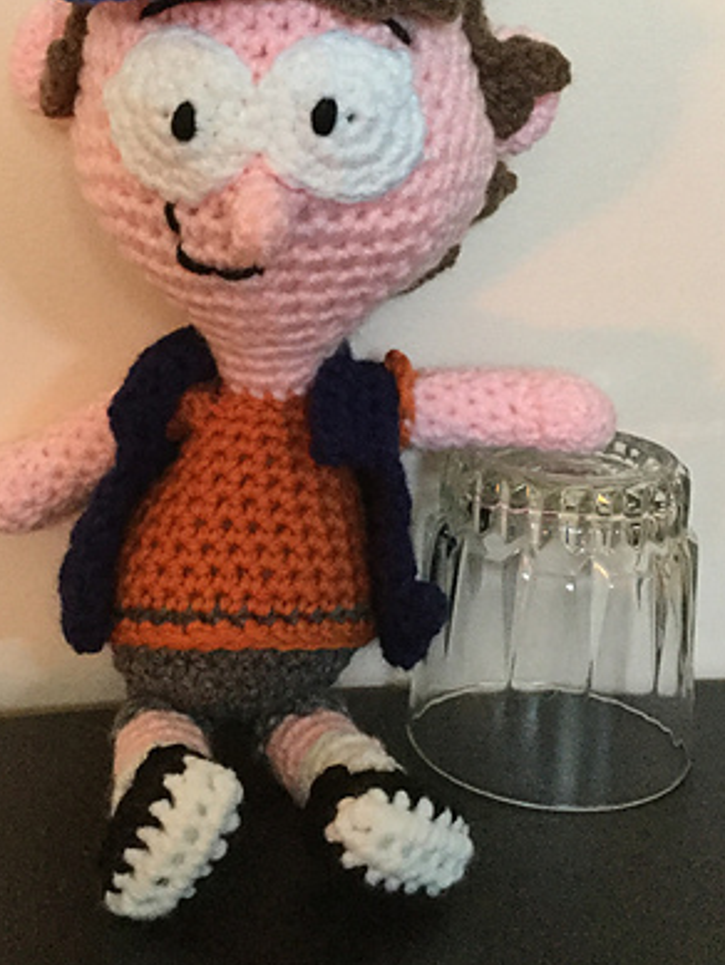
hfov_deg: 28.5
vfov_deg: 37.1
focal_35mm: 51
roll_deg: -0.7
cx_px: 303
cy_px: 322
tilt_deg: -11.1
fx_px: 1423
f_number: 2.4
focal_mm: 3.3
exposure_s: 1/15
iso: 250
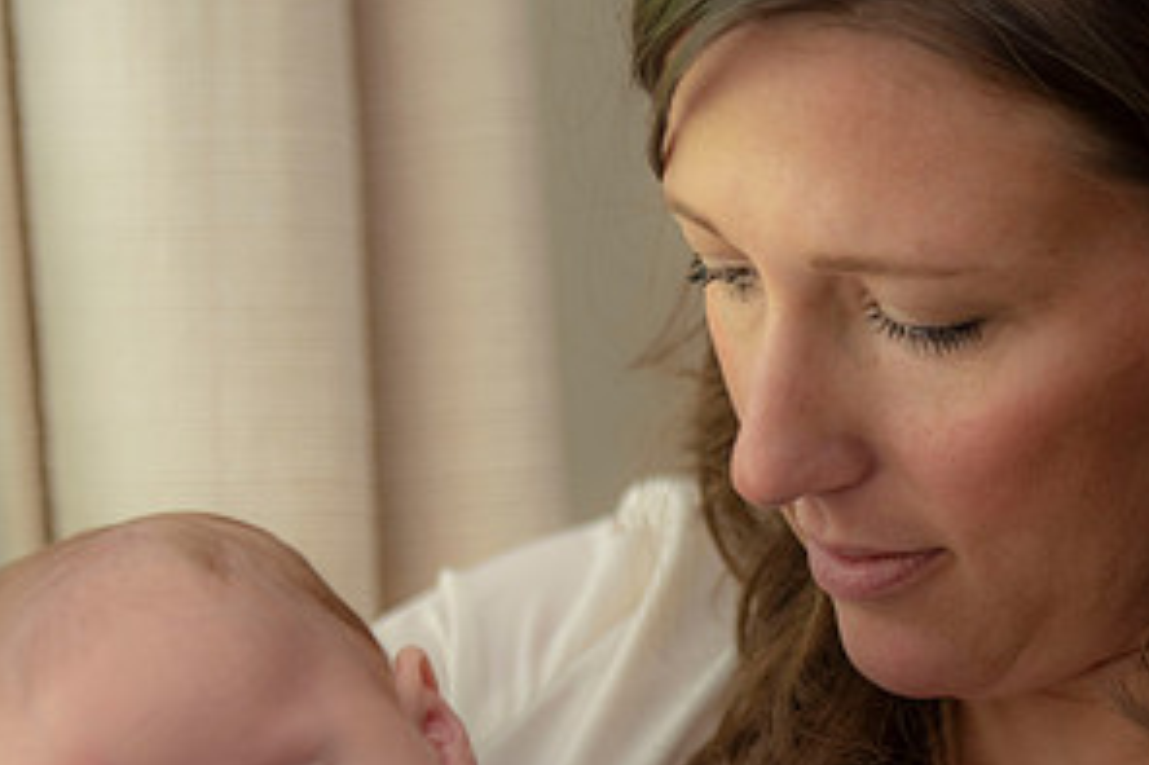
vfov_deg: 7.0
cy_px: 590
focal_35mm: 196
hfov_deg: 10.5
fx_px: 6252
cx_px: 807
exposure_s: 1/100
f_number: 2.8
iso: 320
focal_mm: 100
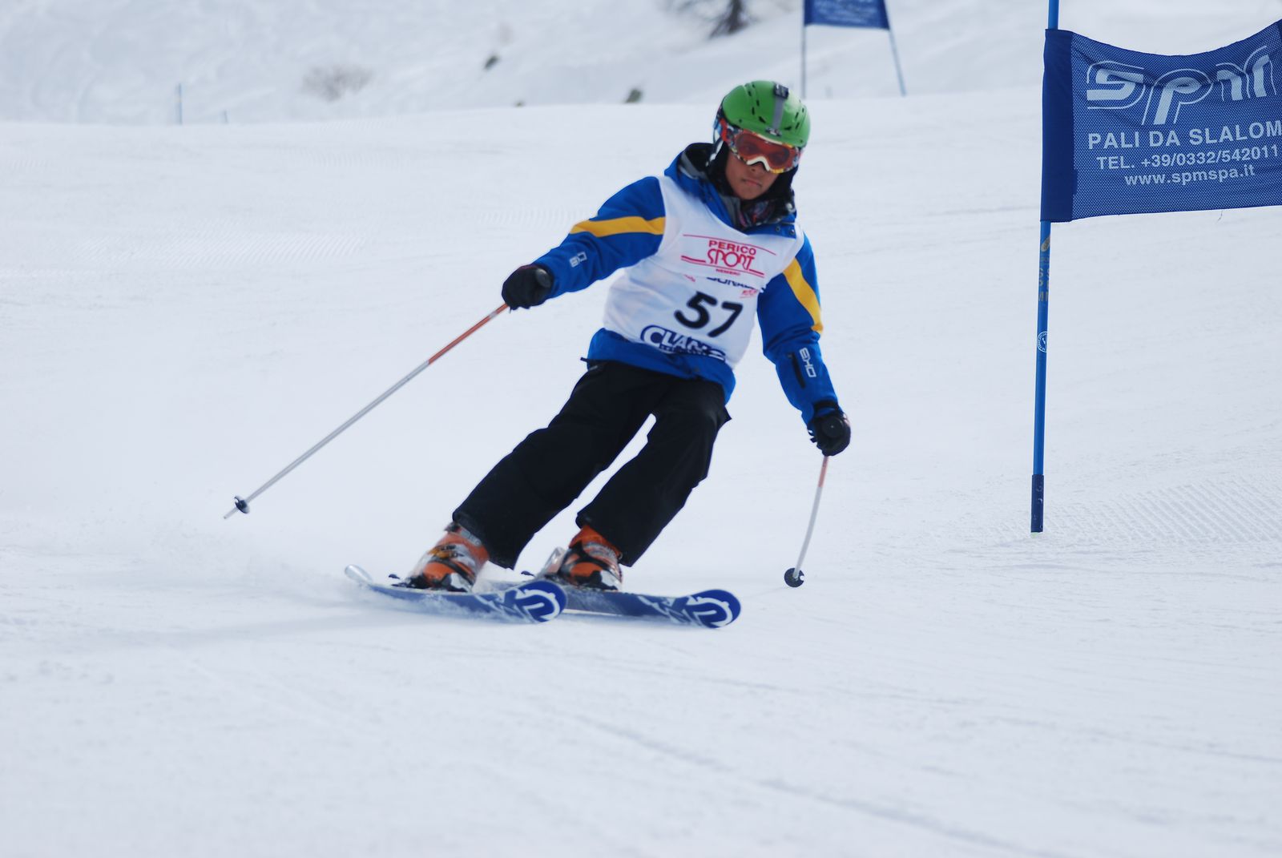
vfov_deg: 6.1
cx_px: 641
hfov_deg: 9.1
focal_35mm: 225
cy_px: 429
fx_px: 8022
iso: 100
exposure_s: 1/1000
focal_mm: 150
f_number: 5
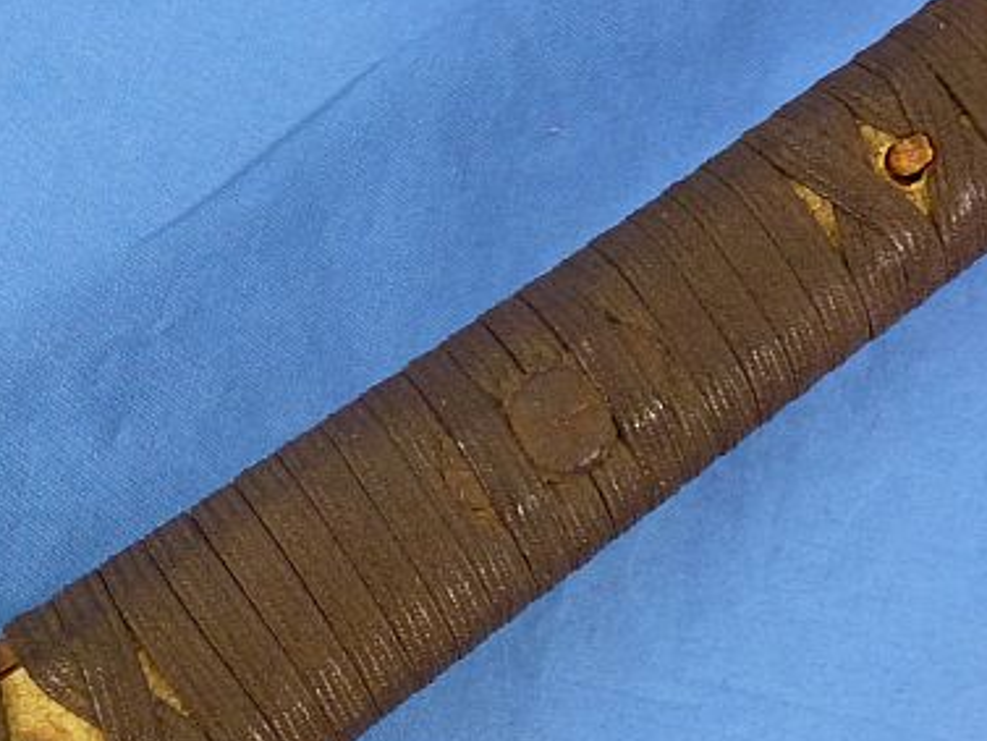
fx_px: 1997
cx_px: 450
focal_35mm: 70
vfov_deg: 21.0
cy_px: 466
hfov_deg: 27.8
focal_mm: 5.9
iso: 250
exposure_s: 1/60
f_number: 3.6
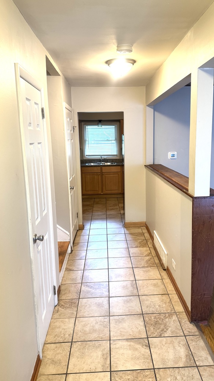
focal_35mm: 27
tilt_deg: -8.9
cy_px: 185
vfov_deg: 69.9
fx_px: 273
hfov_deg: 42.8
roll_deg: +1.2
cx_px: 119
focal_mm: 6.76
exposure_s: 1/60
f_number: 1.78
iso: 200
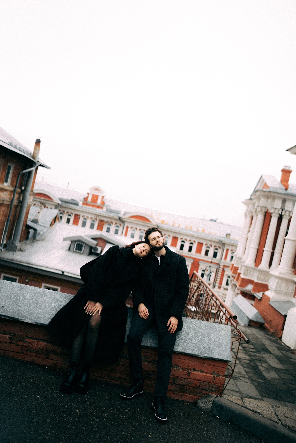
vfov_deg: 54.4
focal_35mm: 35
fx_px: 432
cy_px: 222
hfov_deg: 37.9
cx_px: 148
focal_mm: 35
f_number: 1.4
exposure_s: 1/6400
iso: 320
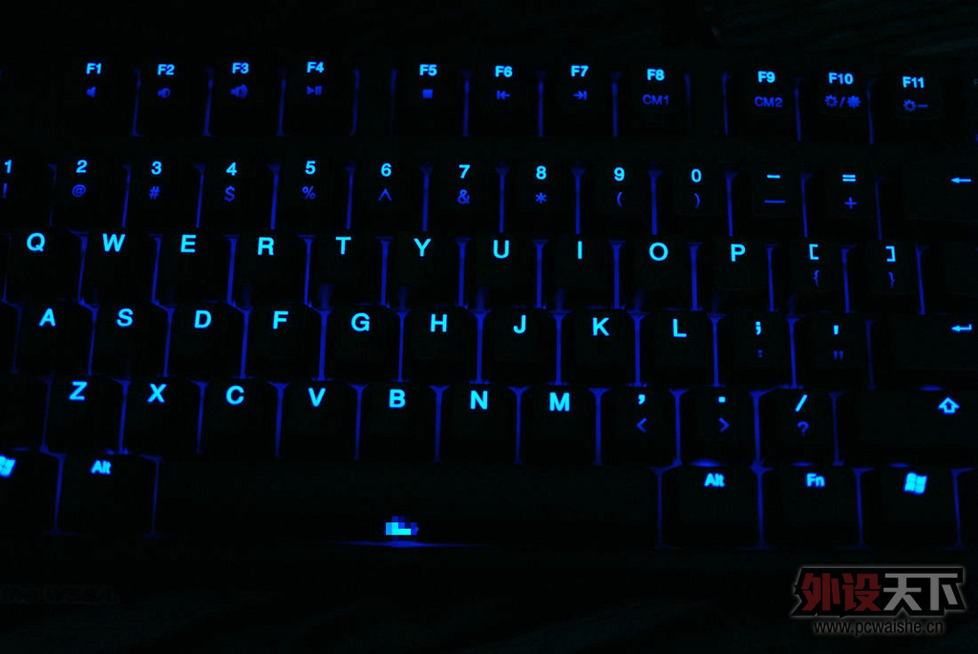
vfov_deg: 25.8
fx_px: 1428
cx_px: 489
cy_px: 327
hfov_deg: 37.8
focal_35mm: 52
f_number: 1.8
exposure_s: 1/40
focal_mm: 35
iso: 400
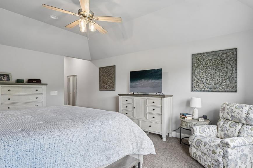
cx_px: 144
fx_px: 134
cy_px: 88
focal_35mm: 19
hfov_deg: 86.4
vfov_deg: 64.5
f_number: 8
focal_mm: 16
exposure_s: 1/10
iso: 200
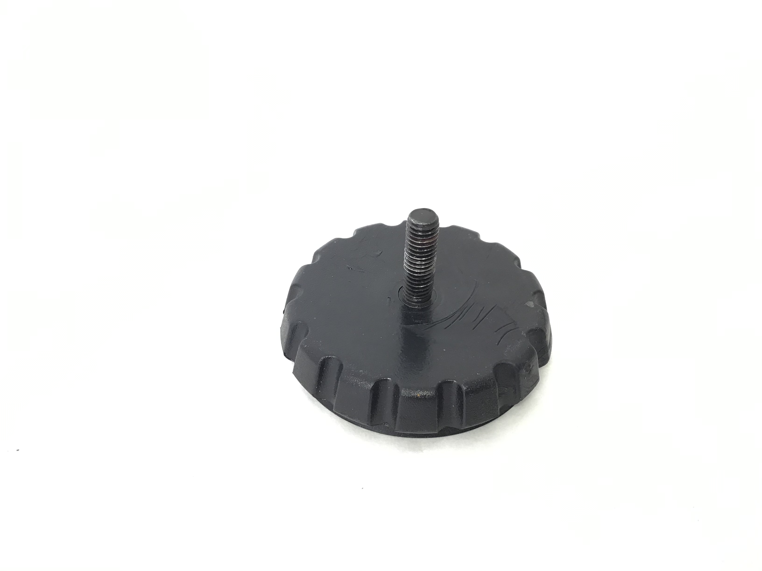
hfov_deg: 58.4
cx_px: 381
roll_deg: +0.9
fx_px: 682
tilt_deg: -42.7
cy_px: 286
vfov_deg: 45.4
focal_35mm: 31
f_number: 2.4
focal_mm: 3.3
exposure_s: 1/30
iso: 64
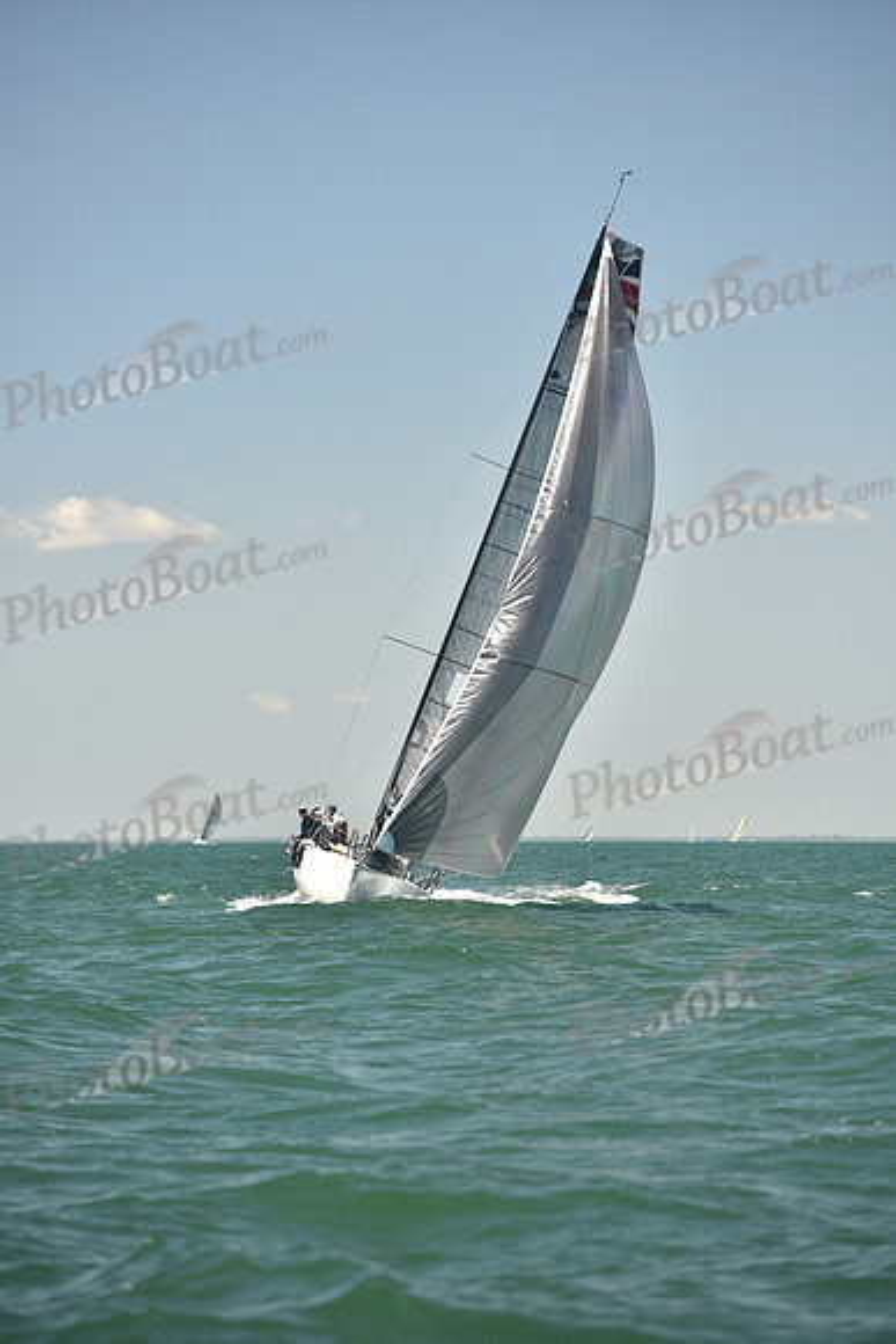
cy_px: 672
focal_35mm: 145
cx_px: 448
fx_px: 5410
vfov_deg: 14.2
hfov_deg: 9.5
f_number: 4
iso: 250
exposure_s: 1/800
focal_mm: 145
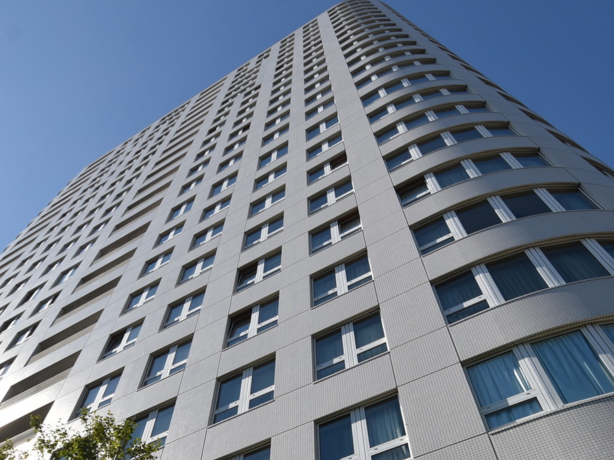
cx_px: 292
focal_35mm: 29
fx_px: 514
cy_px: 366
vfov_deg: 45.8
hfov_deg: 61.6
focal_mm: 10
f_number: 9
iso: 100
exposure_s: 1/320
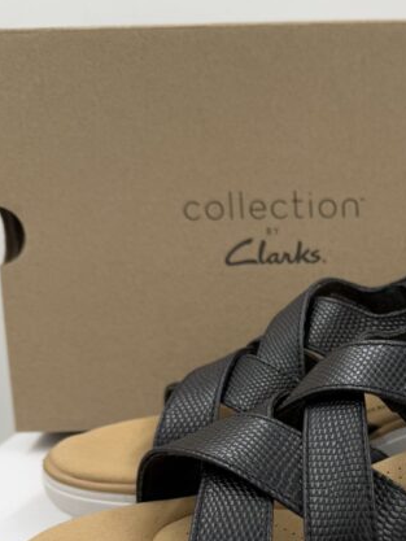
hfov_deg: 30.2
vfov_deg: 40.1
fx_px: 719
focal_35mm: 46
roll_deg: +1.0
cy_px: 407
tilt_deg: -18.9
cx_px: 366
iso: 80
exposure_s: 1/539
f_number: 1.78
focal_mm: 6.76
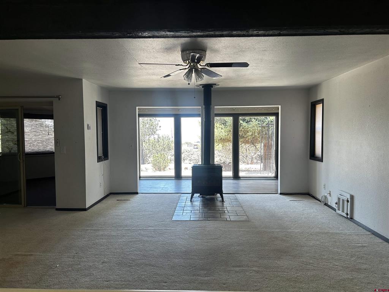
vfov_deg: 53.1
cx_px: 194
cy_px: 146
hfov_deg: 67.3
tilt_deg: -3.0
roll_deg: +0.3
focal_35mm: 26
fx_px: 292
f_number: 1.5
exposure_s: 1/121
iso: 40
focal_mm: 5.7
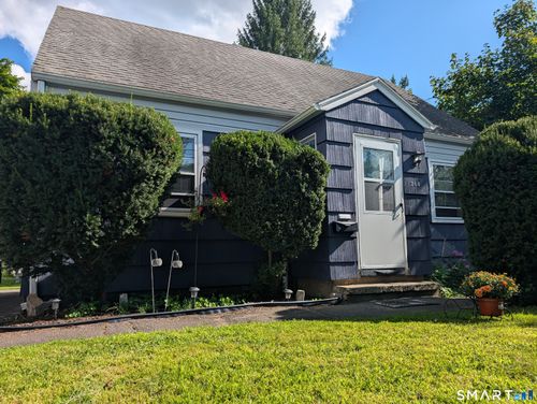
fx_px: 373
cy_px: 202
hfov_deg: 71.5
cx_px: 268
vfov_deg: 56.9
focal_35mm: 24
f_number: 1.68
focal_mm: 6.9
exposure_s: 1/1011
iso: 22
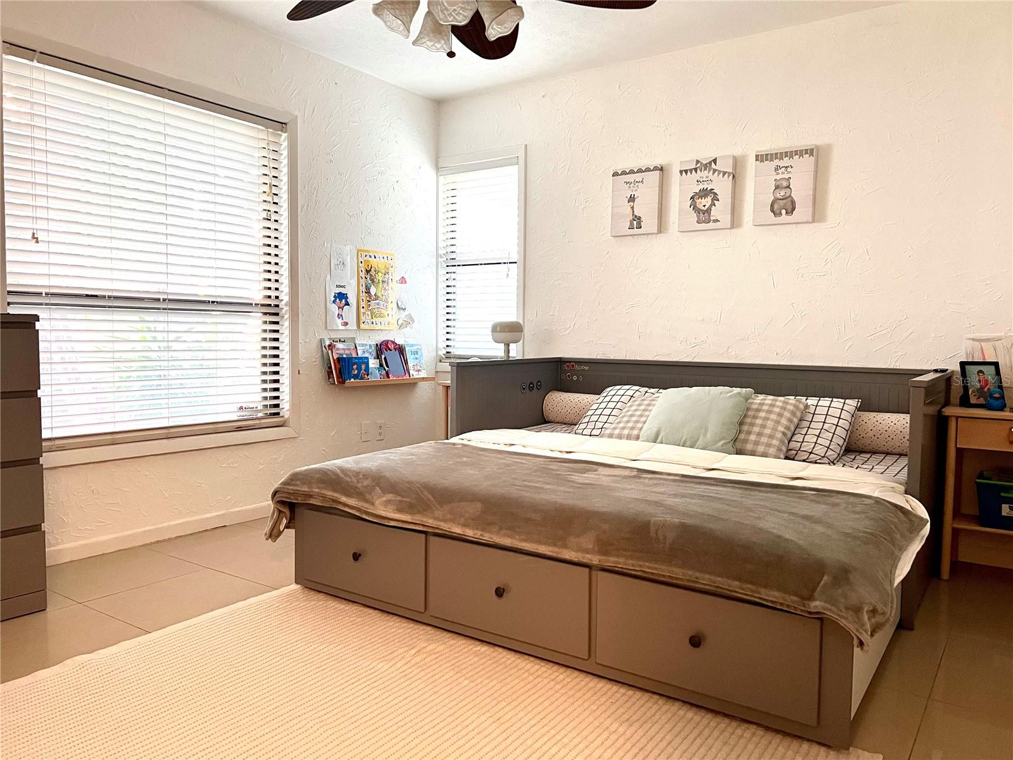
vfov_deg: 53.1
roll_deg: -1.2
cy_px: 380
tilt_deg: -4.0
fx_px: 761
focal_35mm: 26
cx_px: 506
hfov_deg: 67.3
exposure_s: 1/60
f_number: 1.5
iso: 320
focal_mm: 5.7
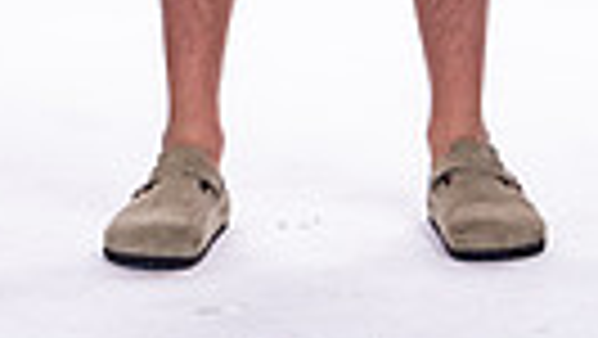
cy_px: -599
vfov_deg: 3.4
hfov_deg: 6.1
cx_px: 283
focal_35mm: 354
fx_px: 5617
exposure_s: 1/250
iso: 400
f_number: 6.3
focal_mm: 100
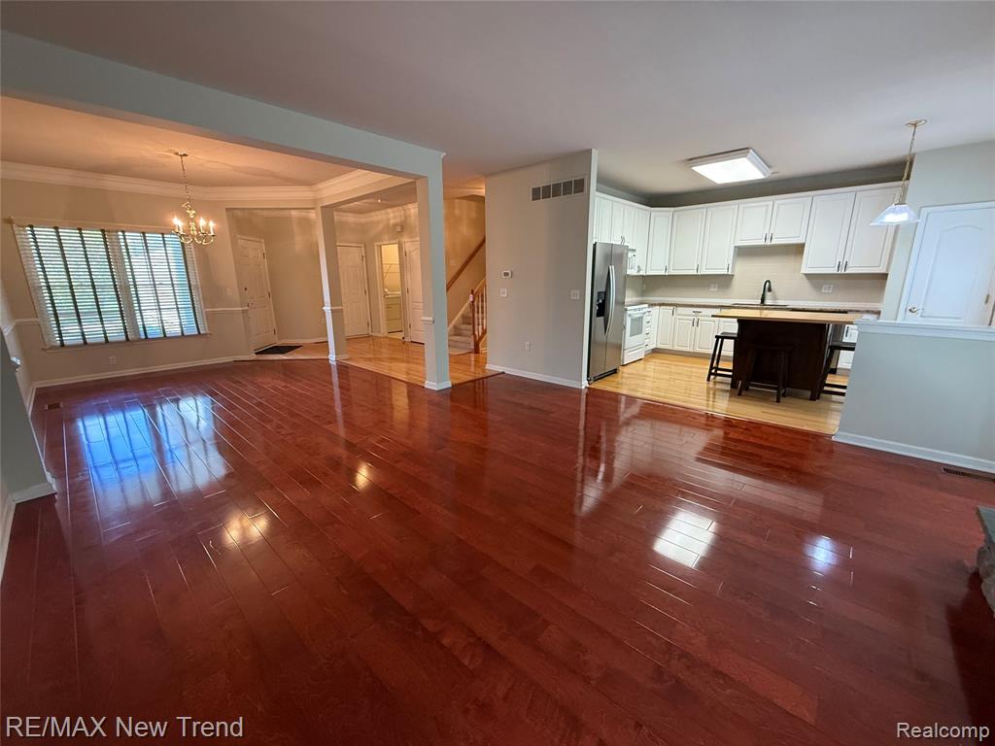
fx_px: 402
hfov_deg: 102.1
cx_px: 498
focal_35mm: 14
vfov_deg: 85.7
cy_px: 373
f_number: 2.2
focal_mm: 2.22
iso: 400
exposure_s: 1/60
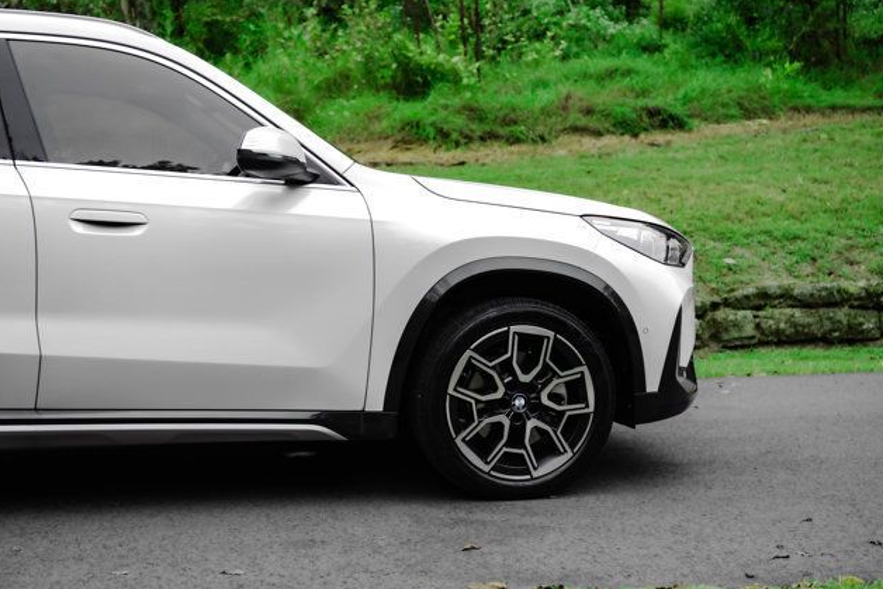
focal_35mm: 53
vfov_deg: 25.5
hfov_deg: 37.5
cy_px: 294
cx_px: 442
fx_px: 1300
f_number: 4
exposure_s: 1/500
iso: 400
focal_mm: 52
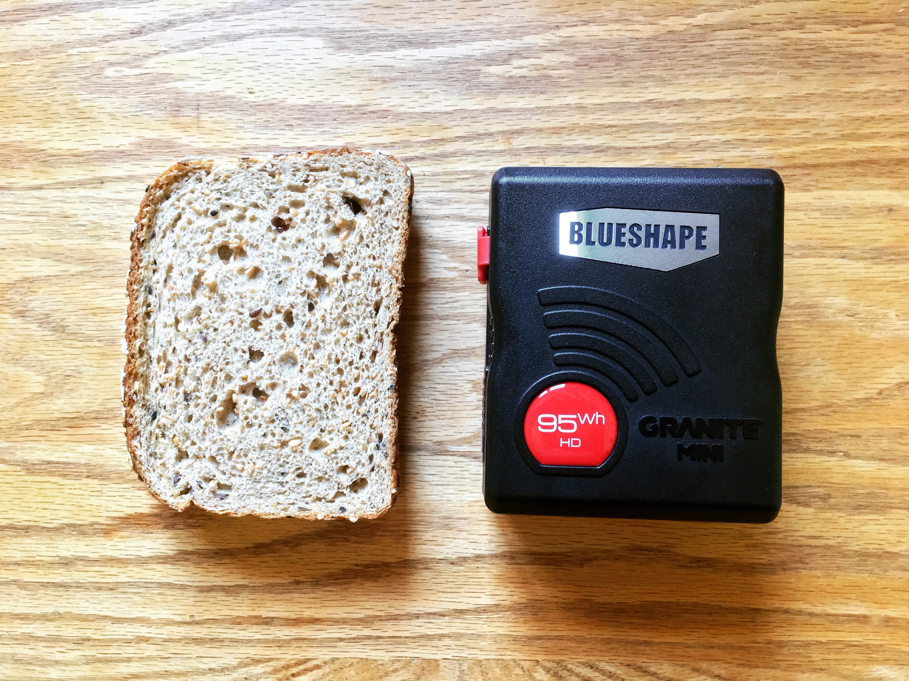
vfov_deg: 48.2
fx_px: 761
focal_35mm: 29
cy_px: 340
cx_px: 454
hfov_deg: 61.7
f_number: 2.2
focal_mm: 4.15
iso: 200
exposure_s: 1/24
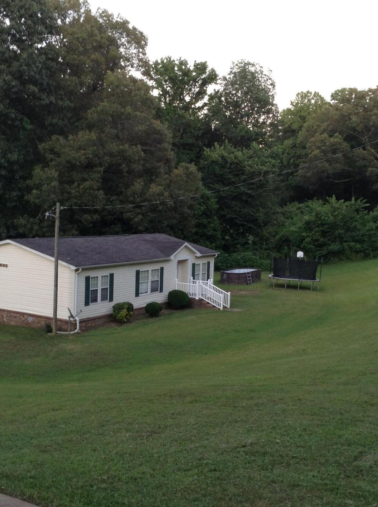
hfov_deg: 32.0
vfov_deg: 42.1
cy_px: 251
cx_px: 164
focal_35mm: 45
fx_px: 657
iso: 40
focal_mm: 3.3
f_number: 2.4
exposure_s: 1/25
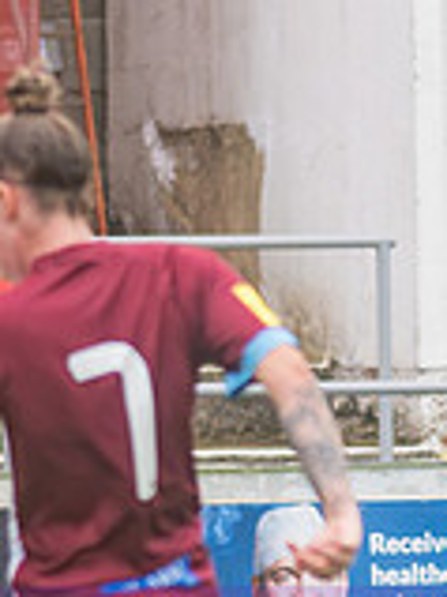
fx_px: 16654
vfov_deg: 2.1
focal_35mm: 966
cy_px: 324
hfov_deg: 1.5
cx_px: -234
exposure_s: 1/1600
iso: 360
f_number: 2.8
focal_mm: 120
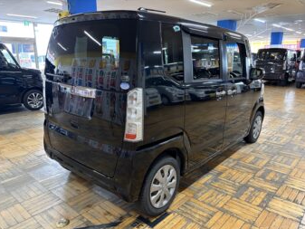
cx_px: 149
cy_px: 118
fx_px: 238
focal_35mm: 27
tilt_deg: -13.3
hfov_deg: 65.3
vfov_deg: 51.4
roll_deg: +0.6
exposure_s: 1/60
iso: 200
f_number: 1.6
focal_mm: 5.96
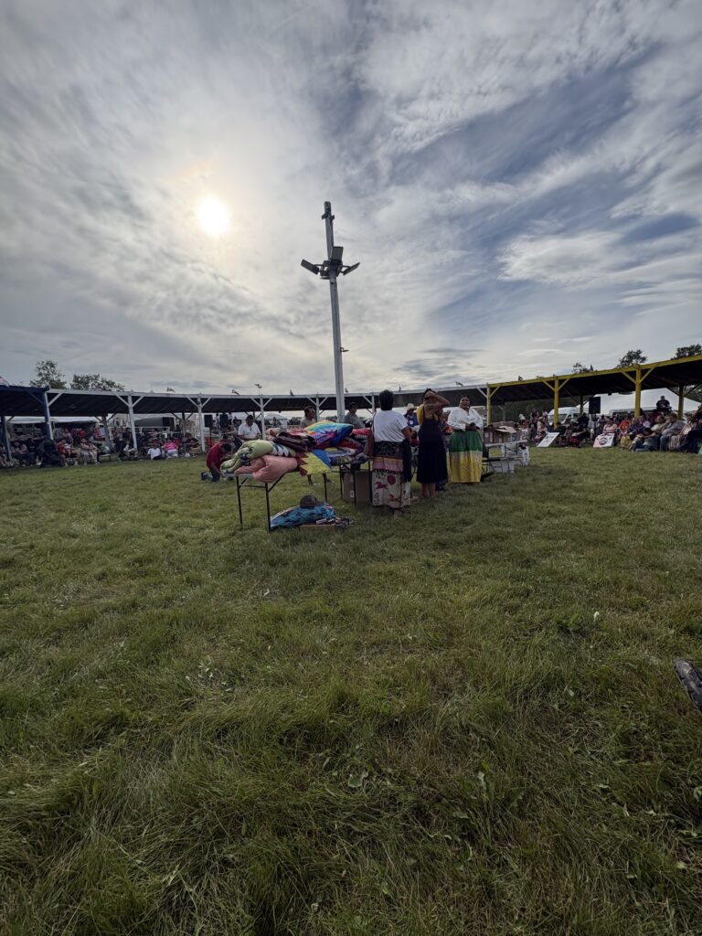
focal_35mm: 14
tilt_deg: -4.2
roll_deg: +3.2
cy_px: 468
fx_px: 379
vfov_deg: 102.1
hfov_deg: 85.7
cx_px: 351
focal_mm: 2.22
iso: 50
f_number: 2.2
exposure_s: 1/3390
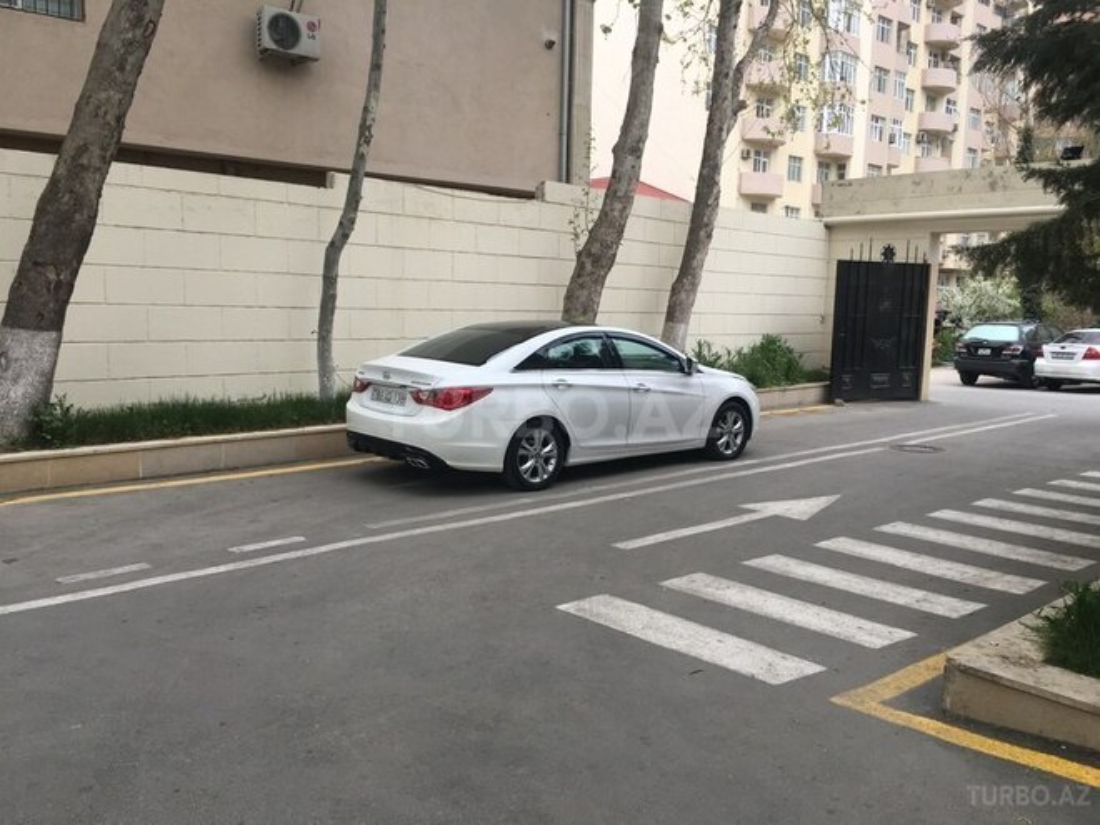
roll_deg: -2.4
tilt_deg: -7.2
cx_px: 550
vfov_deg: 48.2
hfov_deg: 61.7
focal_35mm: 29
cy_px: 412
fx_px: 922
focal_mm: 4.15
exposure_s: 1/100
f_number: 2.2
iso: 40
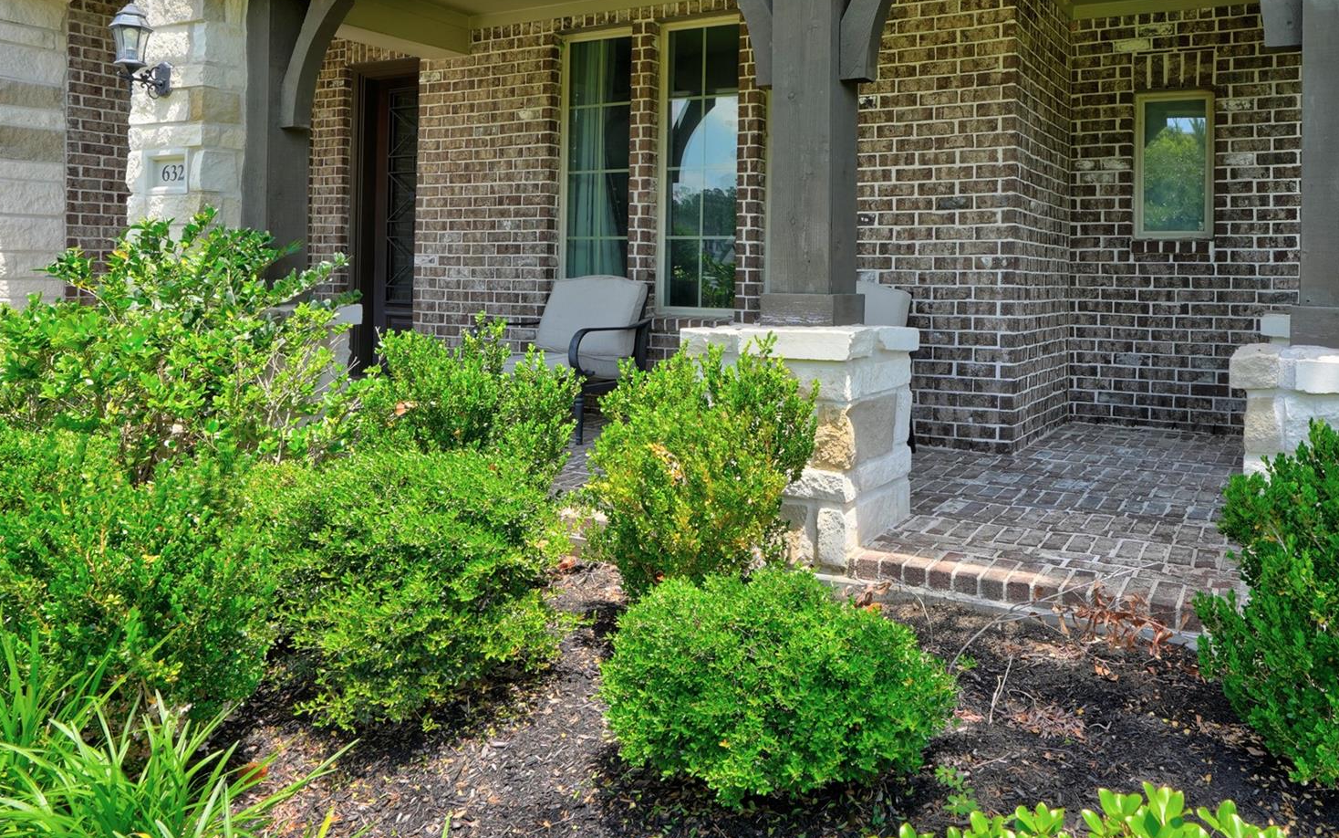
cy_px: 275
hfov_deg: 67.2
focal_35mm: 27
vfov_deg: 45.3
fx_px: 985
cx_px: 846
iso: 400
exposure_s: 1/200
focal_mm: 19
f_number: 8
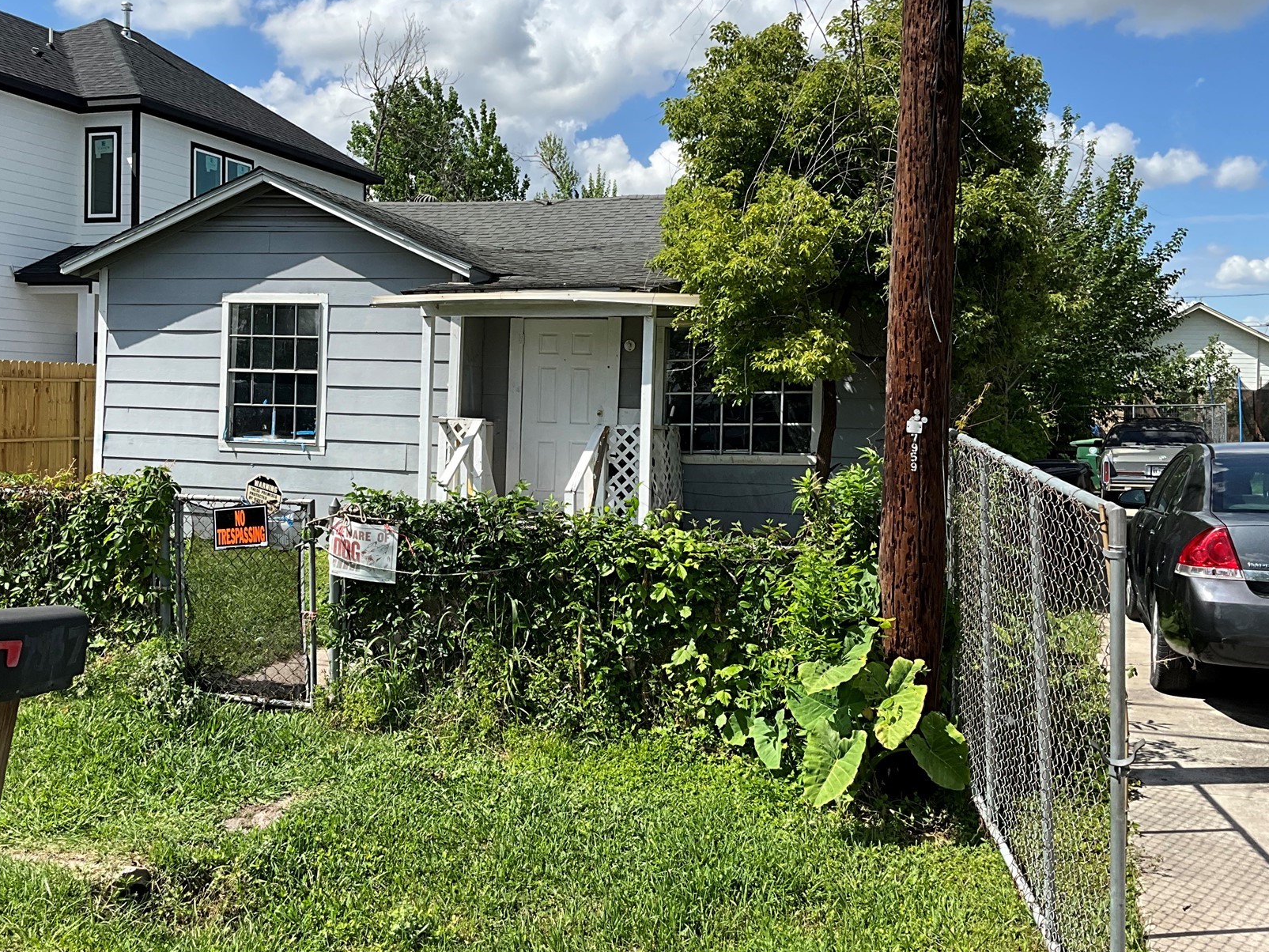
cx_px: 538
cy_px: 414
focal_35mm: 37
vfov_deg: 38.6
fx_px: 1356
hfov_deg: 50.0
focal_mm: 3
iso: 25
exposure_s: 1/1912
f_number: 1.8
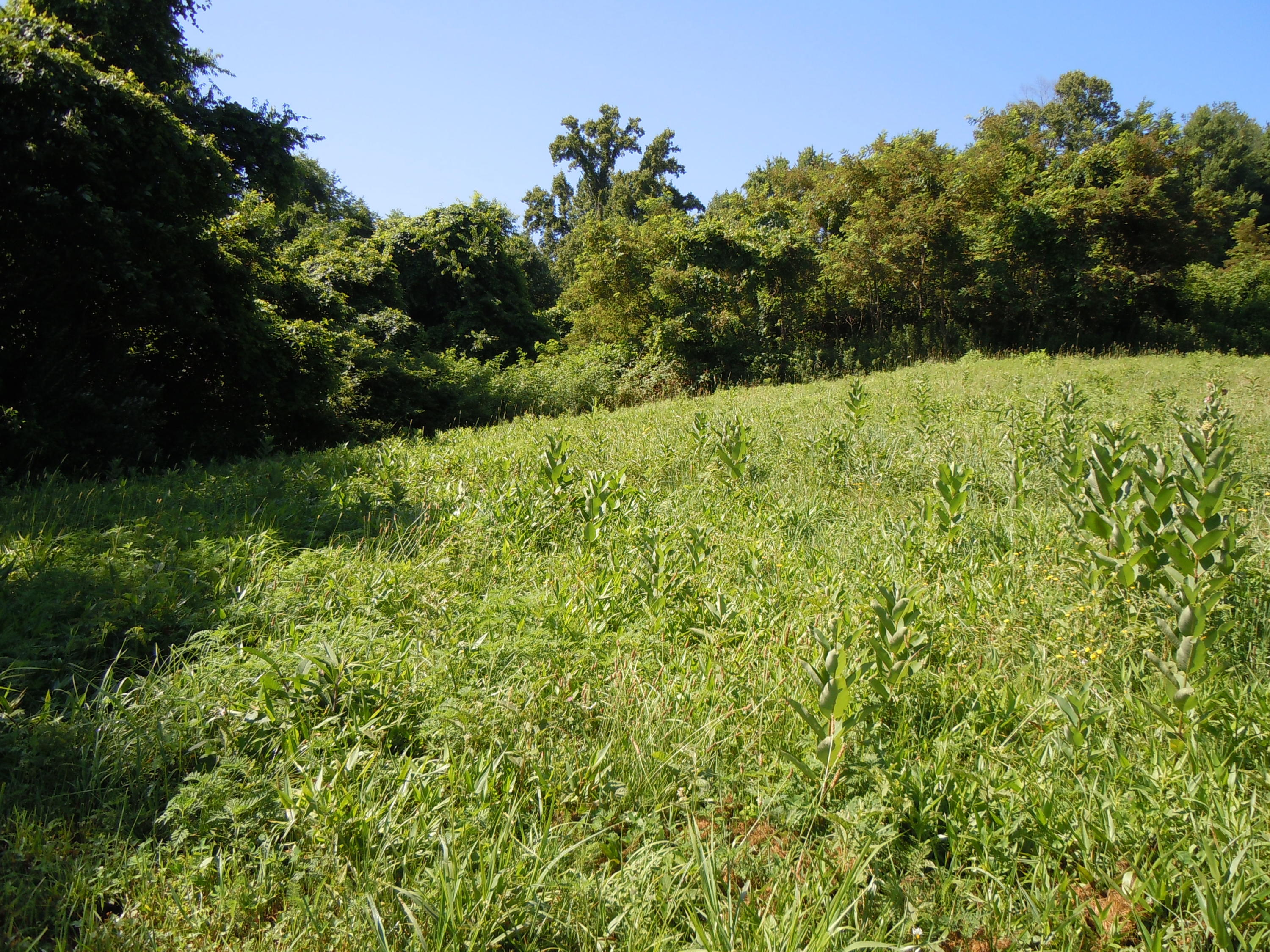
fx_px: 1101
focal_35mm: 30
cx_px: 635
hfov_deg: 60.0
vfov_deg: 46.8
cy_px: 476
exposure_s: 1/400
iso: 100
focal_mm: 5.4
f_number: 3.5
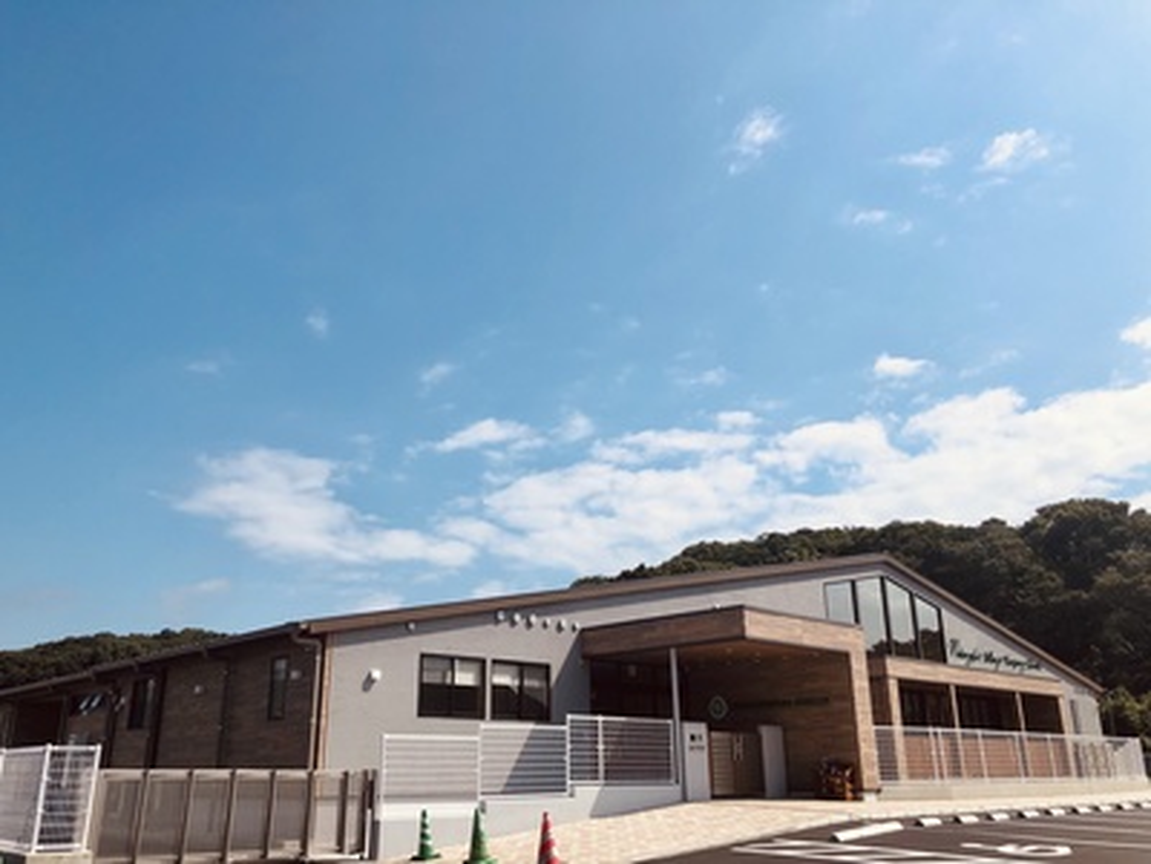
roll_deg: +0.8
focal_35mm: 28
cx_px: 576
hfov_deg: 63.4
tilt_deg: +19.9
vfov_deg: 49.7
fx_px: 931
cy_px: 432
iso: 20
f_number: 1.8
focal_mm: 3.99
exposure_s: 1/3690
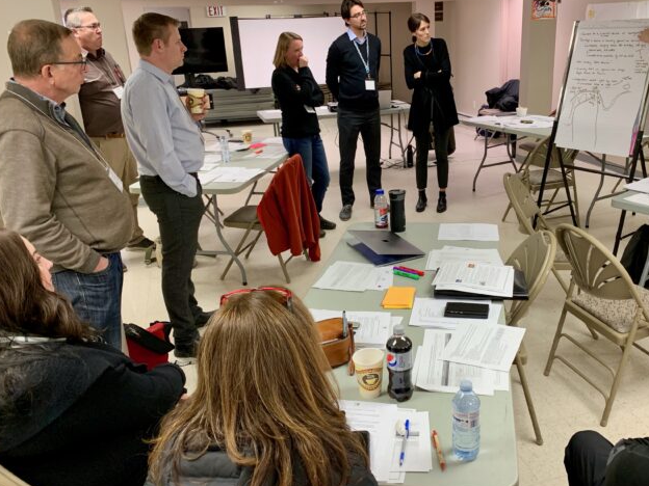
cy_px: 234
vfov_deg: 44.2
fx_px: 600
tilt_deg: -18.4
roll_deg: +1.2
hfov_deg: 56.4
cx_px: 389
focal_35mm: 32
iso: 100
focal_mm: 4.25
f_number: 1.8
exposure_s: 1/60
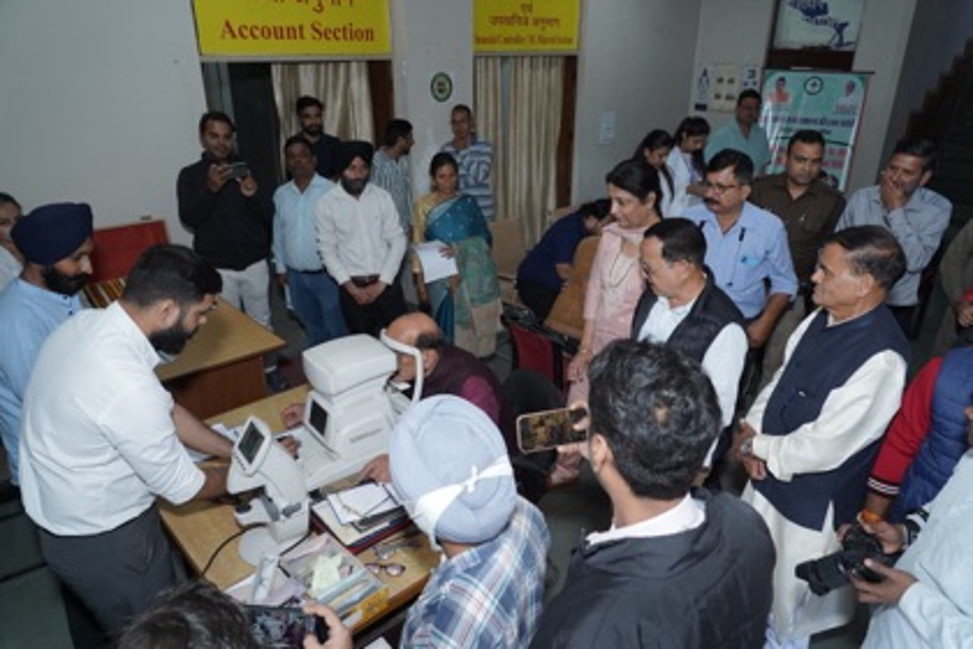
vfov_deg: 53.1
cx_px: 486
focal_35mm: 24
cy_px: 324
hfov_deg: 73.7
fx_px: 649
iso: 1250
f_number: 5.6
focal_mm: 24
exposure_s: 1/160
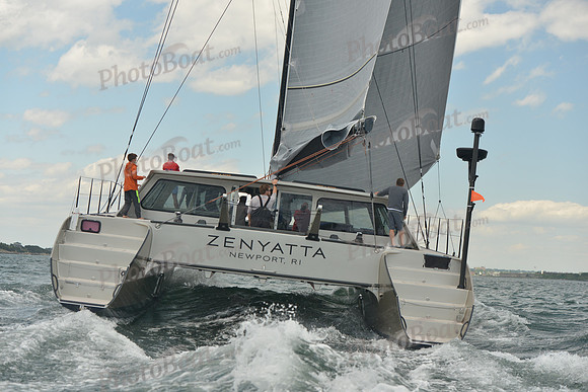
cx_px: 294
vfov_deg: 19.5
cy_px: 196
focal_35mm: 70
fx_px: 1144
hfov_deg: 28.8
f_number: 5
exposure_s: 1/800
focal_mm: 70
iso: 400
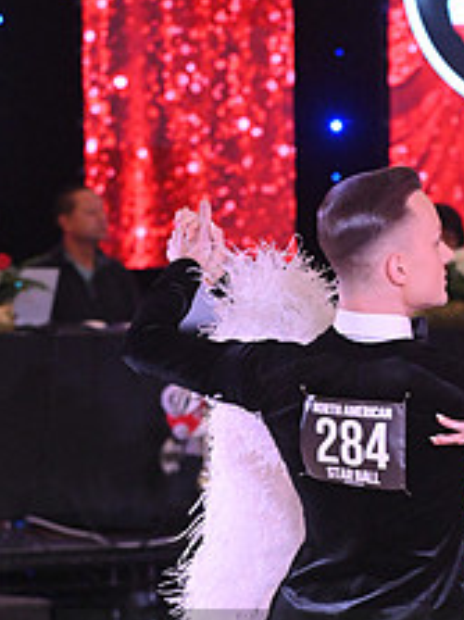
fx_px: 4705
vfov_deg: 7.5
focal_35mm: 263
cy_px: 703
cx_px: 440
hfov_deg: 5.6
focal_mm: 105
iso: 3200
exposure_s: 1/320
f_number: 5
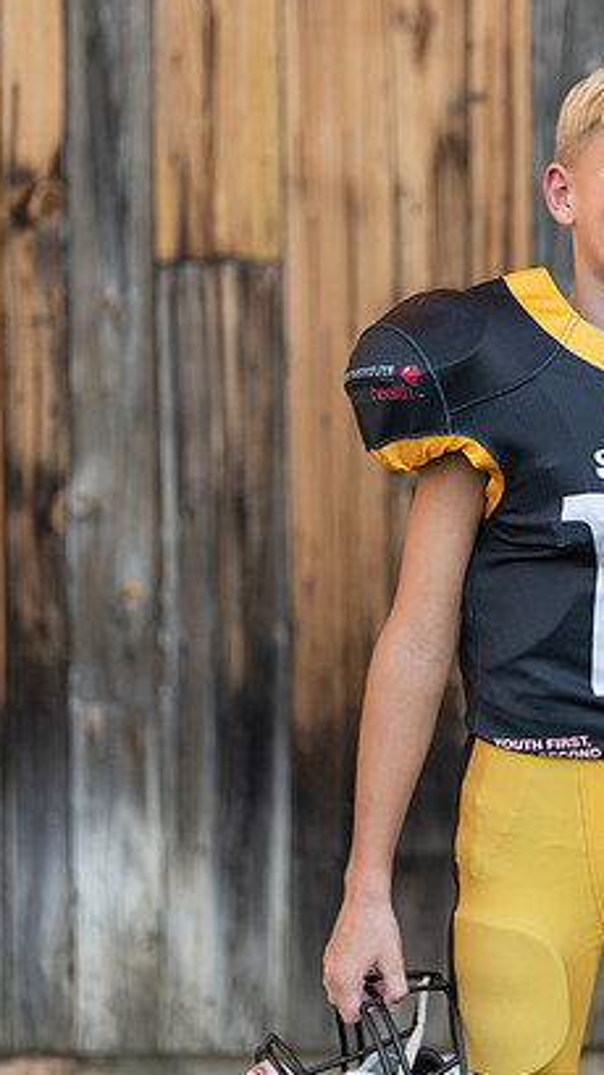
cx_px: 676
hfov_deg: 12.6
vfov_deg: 22.7
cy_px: 437
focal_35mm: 94
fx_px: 2677
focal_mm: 50
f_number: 1.2
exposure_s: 1/2000
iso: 100
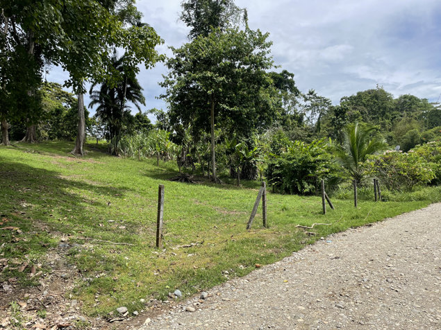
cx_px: 220
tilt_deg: +4.4
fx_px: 331
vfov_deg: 53.0
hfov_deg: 67.3
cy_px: 165
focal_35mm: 26
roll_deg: +2.6
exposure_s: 1/3125
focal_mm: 4.2
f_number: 1.6
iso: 32
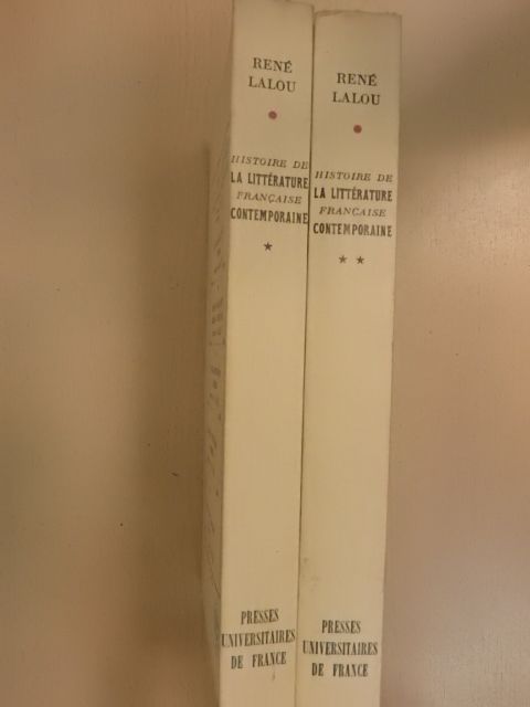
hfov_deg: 36.0
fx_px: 817
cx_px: 265
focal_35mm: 40
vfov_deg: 46.8
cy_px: 354
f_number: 3.8
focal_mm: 7.2
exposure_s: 1/200
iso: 1250
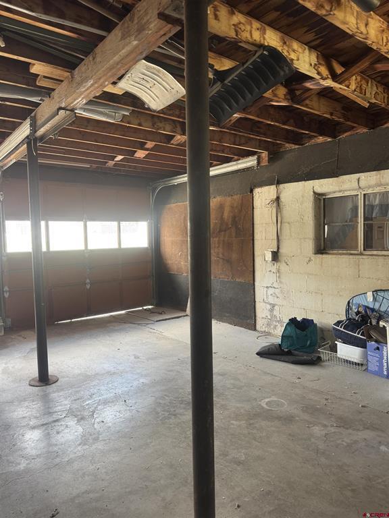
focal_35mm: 24
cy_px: 259
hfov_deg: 56.8
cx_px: 194
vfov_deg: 71.6
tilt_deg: -3.7
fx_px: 360
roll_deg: +1.8
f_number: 1.78
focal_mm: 6.76
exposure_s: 1/121
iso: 200
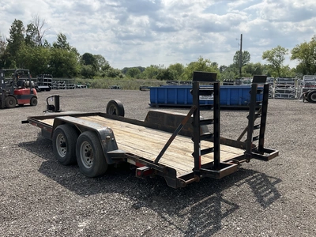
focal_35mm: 29
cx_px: 158
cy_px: 118
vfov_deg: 48.2
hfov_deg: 61.7
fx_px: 265
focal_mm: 3
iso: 25
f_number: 1.8
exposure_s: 1/2667
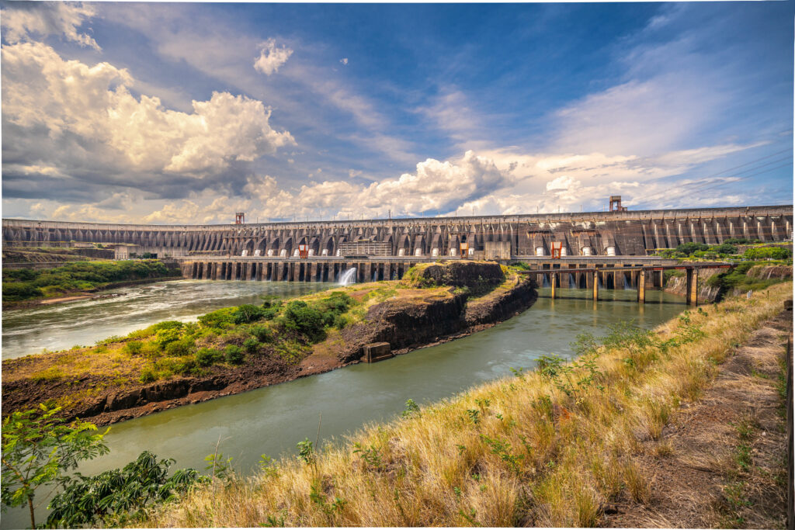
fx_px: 353
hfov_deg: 96.7
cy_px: 265
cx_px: 398
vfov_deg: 73.8
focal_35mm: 16
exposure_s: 1/2000
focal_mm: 16
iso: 100
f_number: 5.6
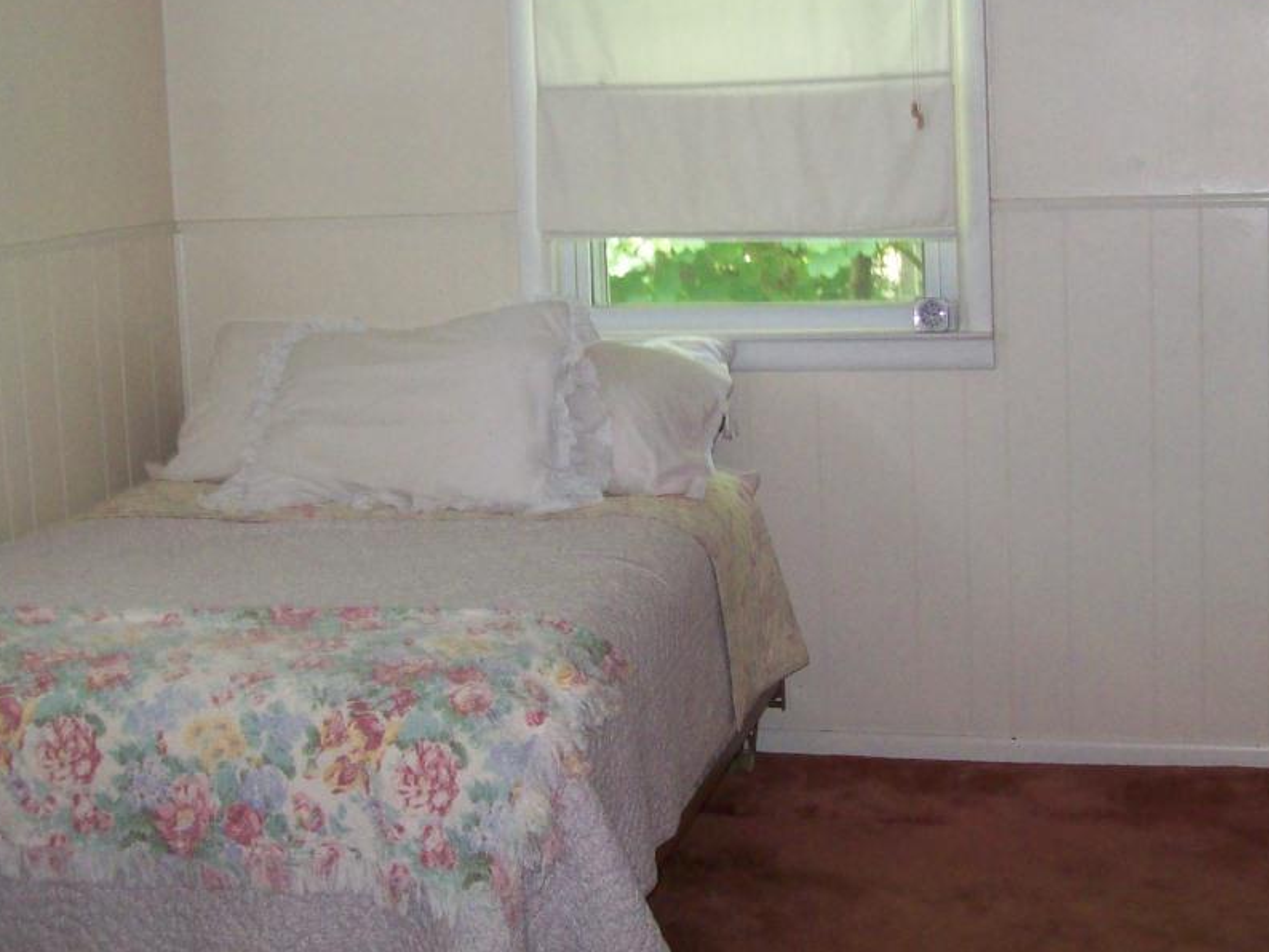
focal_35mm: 58
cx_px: 705
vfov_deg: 25.2
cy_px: 366
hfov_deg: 33.2
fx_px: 2127
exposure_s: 1/64
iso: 200
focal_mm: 6
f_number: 2.7
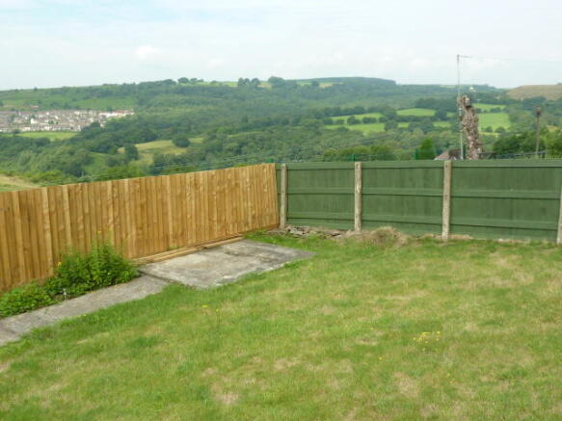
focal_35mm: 32
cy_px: 210
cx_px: 281
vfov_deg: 44.1
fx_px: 519
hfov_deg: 56.8
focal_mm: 4.1
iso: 100
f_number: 4
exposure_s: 1/400
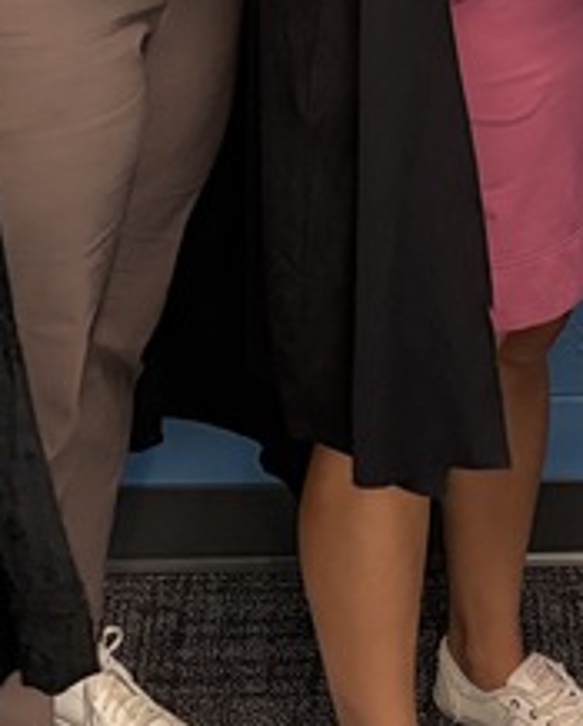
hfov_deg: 13.0
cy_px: -446
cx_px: 270
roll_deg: +2.7
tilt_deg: -8.0
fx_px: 2561
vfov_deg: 14.7
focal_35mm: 119
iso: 250
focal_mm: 5.96
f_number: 1.6
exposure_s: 1/60
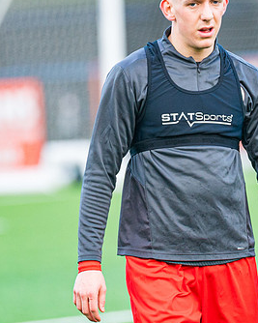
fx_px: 6522
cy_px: 145
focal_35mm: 683
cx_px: 183
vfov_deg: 2.8
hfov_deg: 2.3
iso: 1000
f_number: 2.8
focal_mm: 240
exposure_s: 1/1250
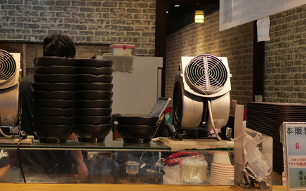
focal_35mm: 73
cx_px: 72
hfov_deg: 27.8
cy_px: 70
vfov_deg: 17.8
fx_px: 608
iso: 200
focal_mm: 15
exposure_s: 1/200
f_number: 2.5
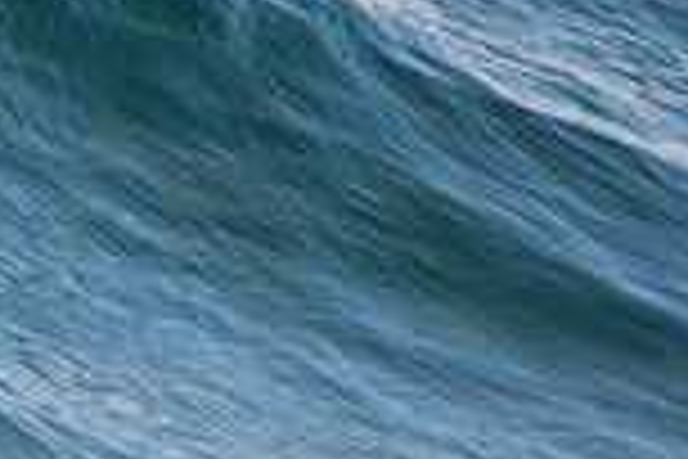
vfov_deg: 0.5
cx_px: -549
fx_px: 54290
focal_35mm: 2841
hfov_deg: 0.7
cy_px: -97
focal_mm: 500
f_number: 5.6
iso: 720
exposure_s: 1/500
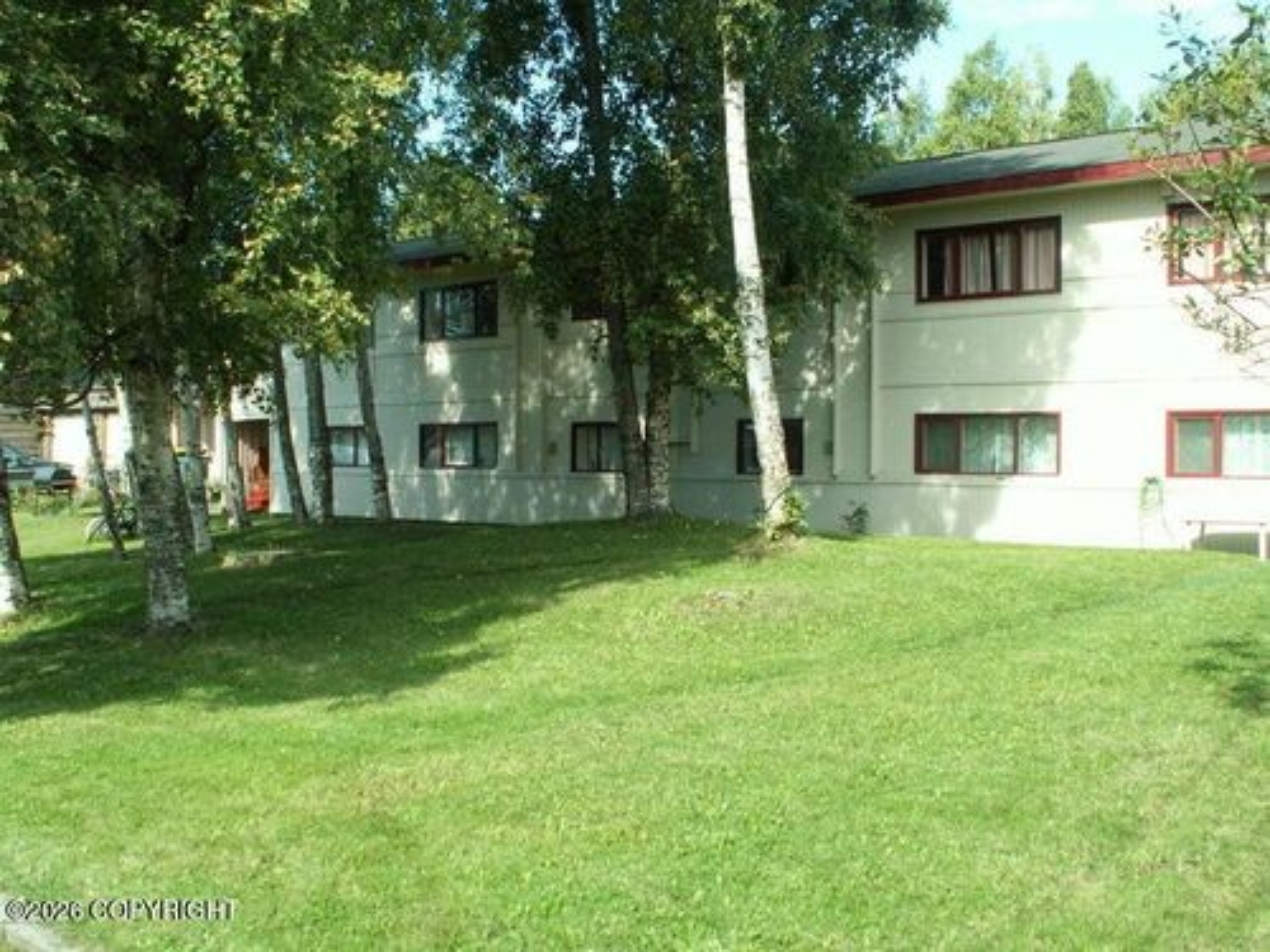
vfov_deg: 40.7
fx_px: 1284
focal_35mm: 35
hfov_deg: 52.6
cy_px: 476
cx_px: 635
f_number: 4.5
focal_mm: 5.86
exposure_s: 1/100
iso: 50
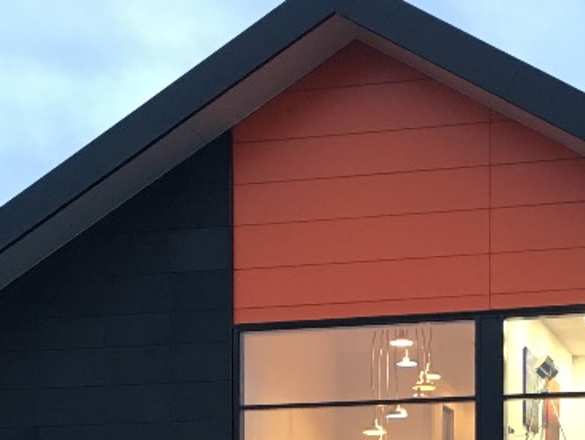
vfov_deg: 14.3
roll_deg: -0.6
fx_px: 1607
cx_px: 424
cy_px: 701
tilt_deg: -0.3
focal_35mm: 95
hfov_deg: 20.5
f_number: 2.2
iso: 64
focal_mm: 4.15
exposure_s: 1/17
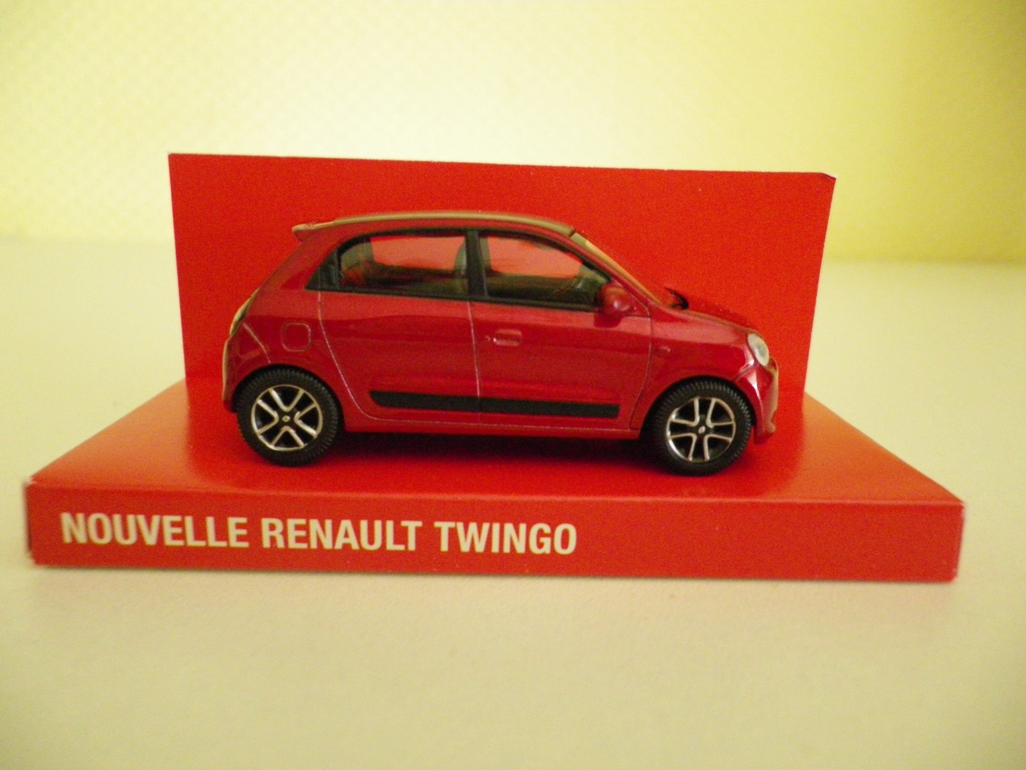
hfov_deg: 63.4
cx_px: 513
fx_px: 830
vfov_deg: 49.7
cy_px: 385
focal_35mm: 28
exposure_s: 1/60
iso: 640
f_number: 2.6
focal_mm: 4.9
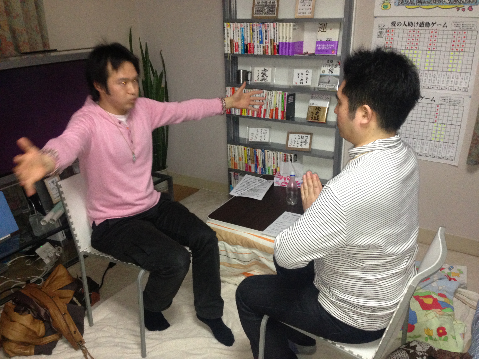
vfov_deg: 42.9
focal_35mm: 33
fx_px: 457
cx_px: 240
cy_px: 180
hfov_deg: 55.4
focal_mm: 4.13
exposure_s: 1/16
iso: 320
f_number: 2.4
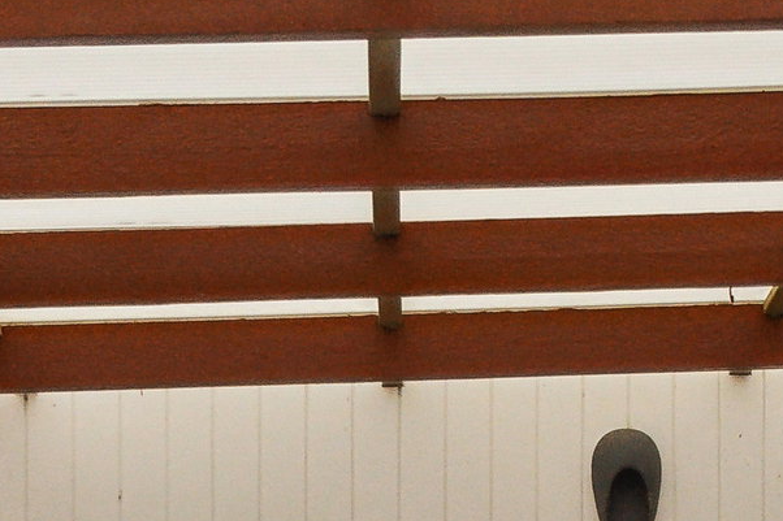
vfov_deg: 8.4
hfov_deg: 13.0
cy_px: 1042
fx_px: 3370
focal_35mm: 155
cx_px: 843
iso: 200
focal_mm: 18
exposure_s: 1/100
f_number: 8
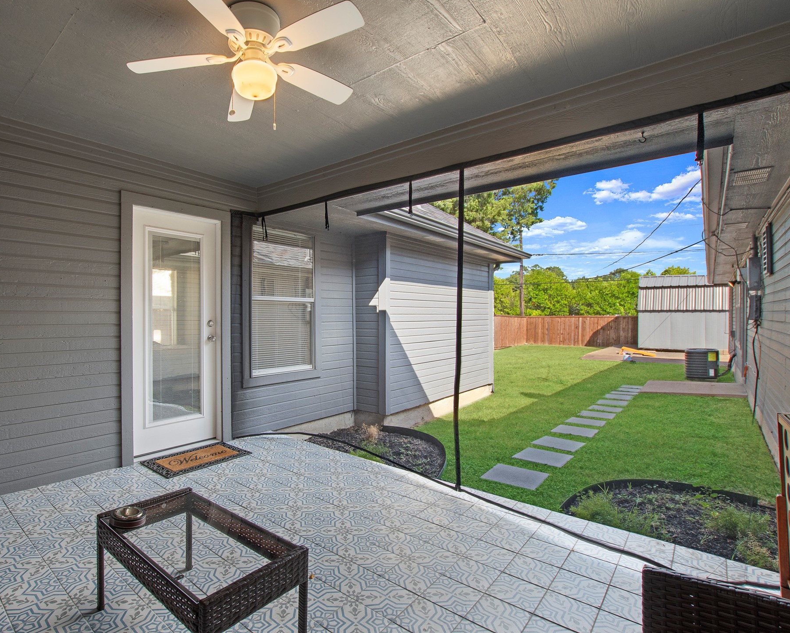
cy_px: 315
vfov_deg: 77.0
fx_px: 398
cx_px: 347
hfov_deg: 89.2
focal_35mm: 17
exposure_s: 1/200
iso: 100
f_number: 7.1
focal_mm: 10
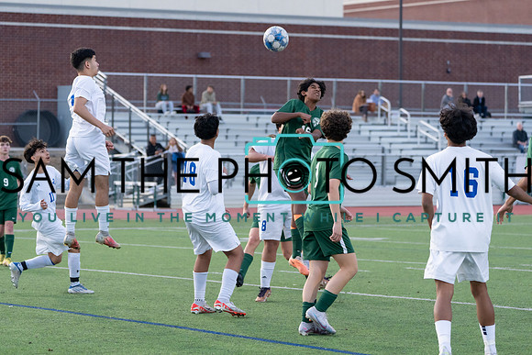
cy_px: 178
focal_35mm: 148
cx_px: 266
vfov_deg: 9.3
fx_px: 2188
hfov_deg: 13.9
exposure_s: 1/1250
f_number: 5
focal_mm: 148
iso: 2000
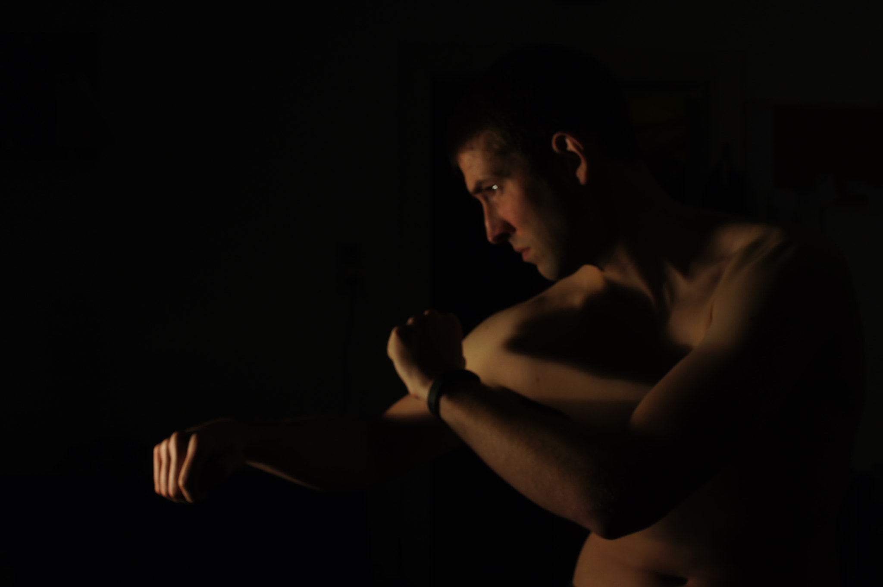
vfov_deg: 25.7
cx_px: 442
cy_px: 294
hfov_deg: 37.9
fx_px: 1286
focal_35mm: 52
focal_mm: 35
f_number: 6.3
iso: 100
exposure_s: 1/125
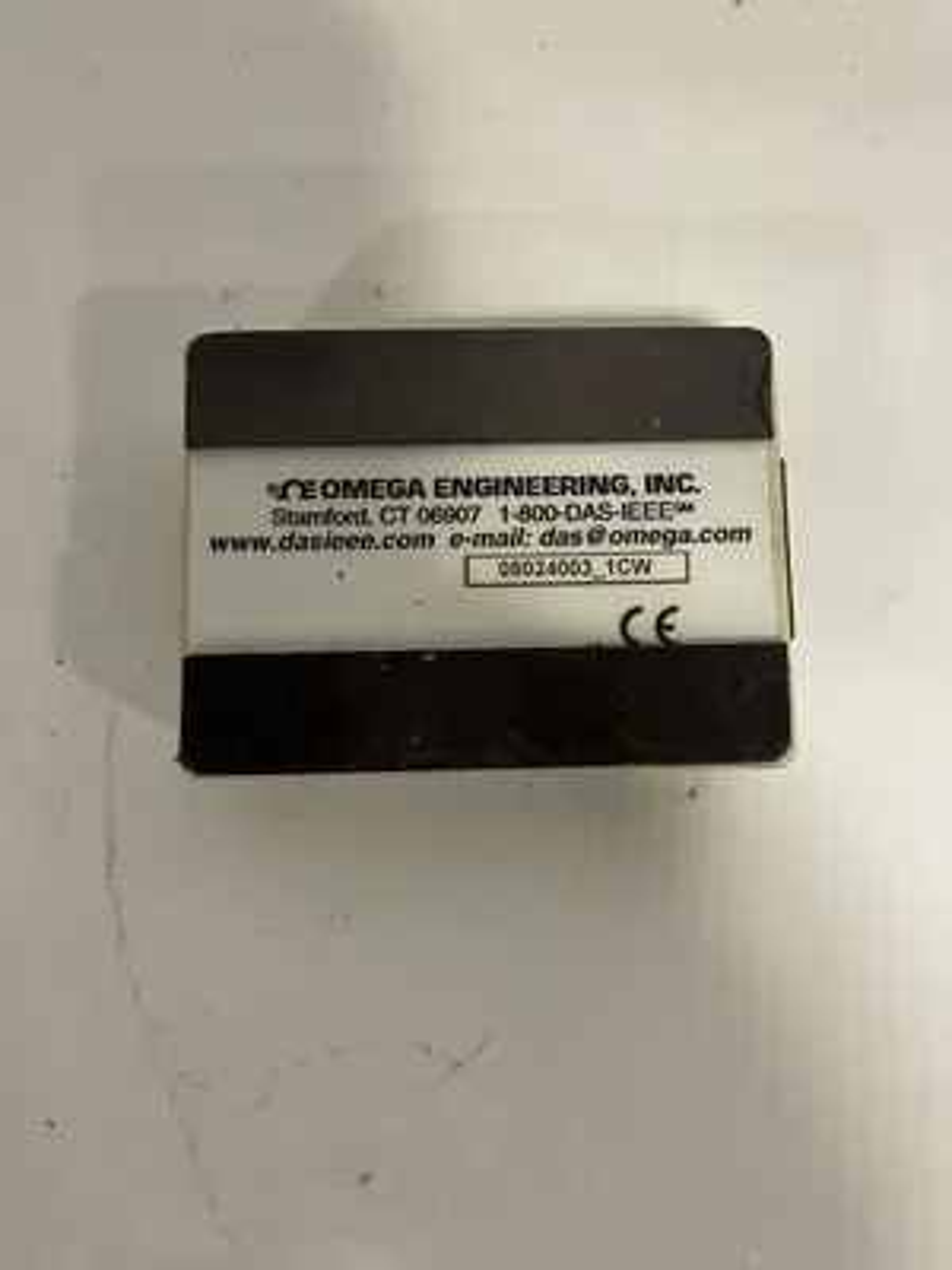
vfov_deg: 67.3
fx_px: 953
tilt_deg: -86.9
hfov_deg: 53.1
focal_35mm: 26
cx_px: 476
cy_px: 635
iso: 250
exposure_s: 1/60
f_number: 1.6
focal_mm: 4.2
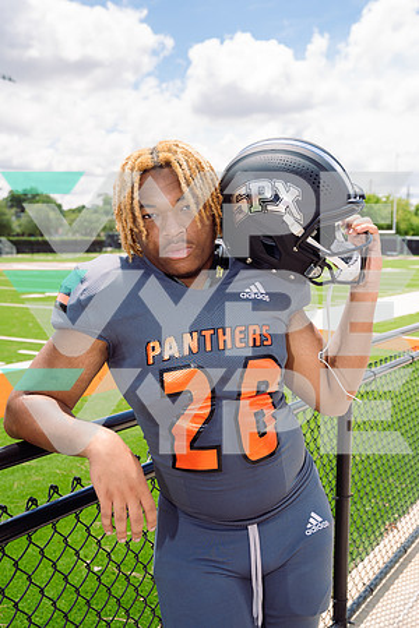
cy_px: 314
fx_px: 803
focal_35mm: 46
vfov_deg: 42.7
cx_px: 210
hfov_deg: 29.2
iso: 64
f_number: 6.3
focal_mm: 46
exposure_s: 1/250
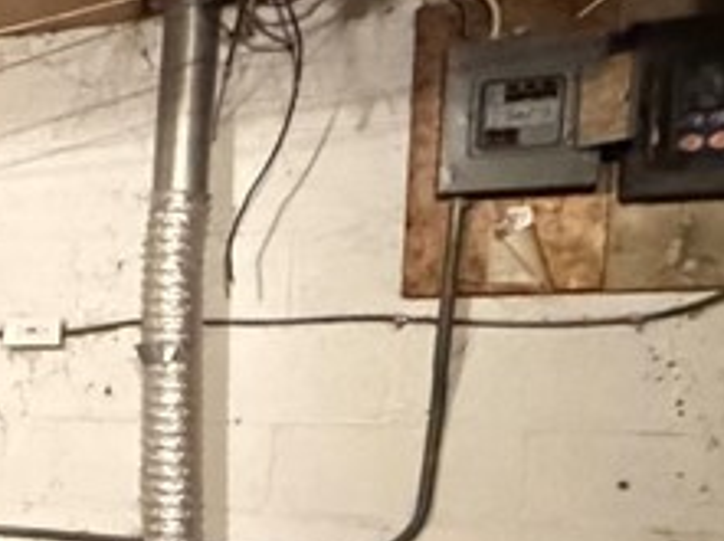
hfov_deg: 18.7
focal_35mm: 65
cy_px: 482
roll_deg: -0.6
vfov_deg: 22.0
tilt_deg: -4.1
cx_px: -727
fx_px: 1357
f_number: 2.2
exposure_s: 1/24
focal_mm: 2.22
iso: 2500
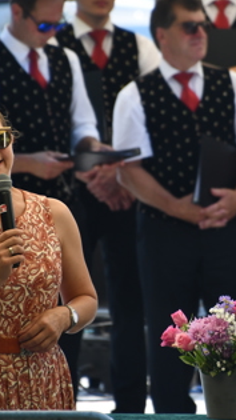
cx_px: 191
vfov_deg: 2.6
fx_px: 9330
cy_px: 185
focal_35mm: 838
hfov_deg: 1.4
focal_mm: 300
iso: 280
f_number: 6.3
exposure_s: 1/500
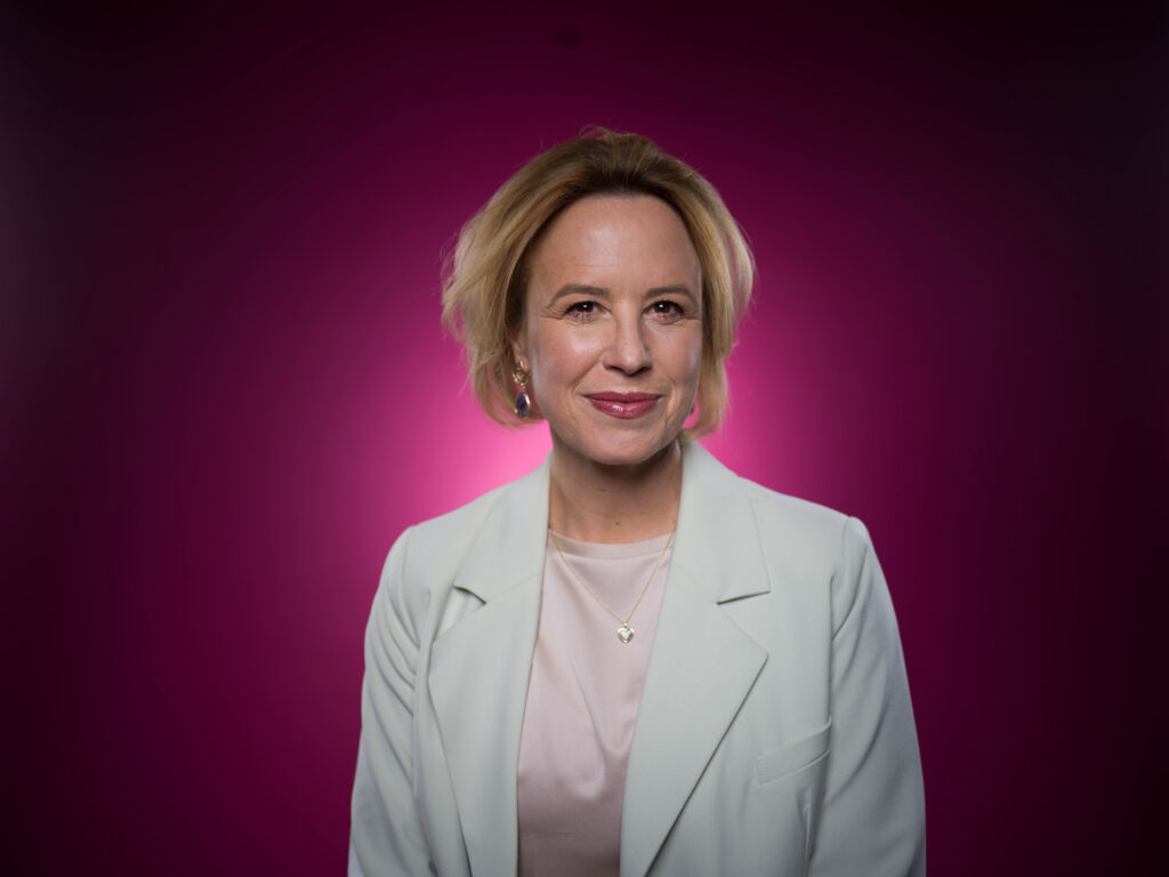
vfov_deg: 40.7
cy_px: 438
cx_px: 584
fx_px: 1182
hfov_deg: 52.6
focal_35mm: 35
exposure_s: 1/1500
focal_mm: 45
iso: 100
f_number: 3.5
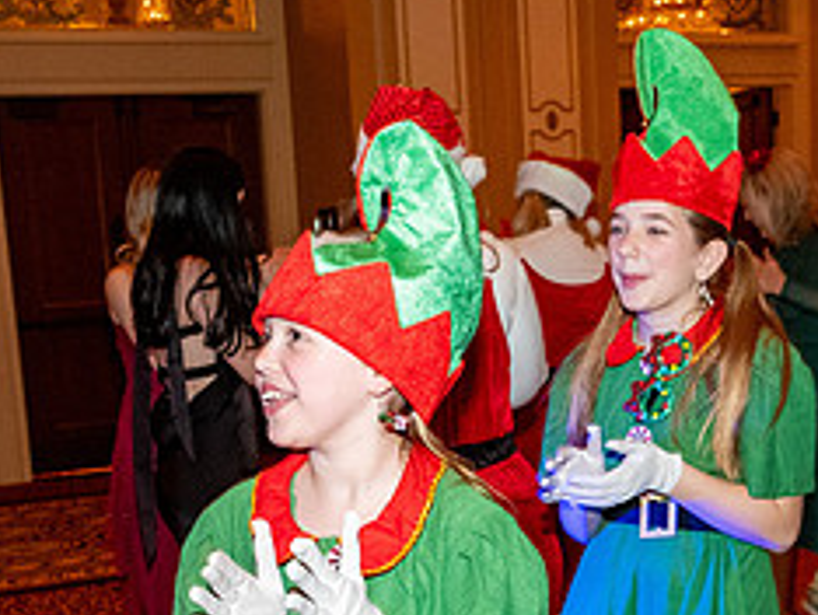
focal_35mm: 69
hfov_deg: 28.0
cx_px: 507
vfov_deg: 20.6
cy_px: 624
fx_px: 1632
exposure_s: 1/125
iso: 2500
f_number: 3.2
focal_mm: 19.6
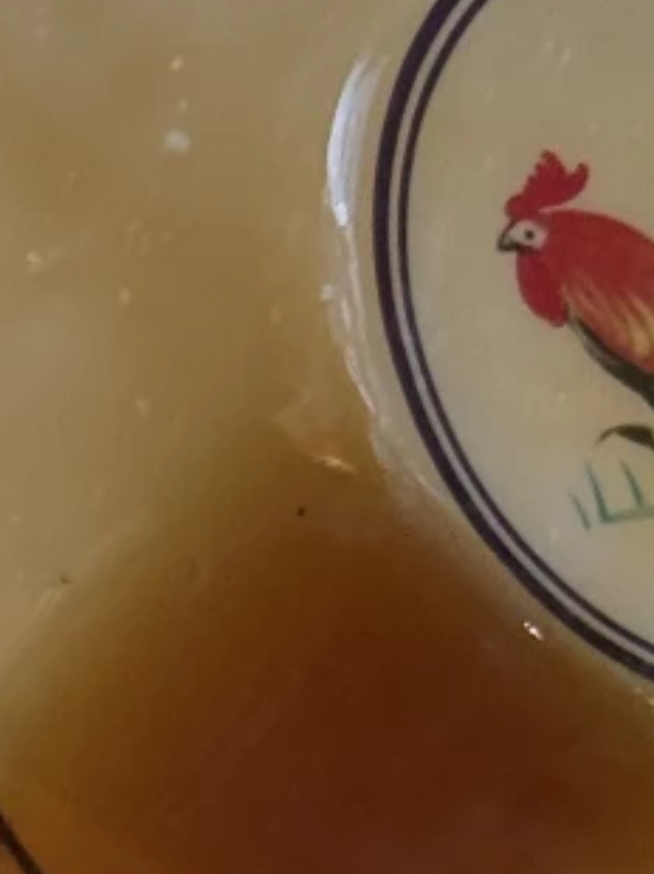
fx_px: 5625
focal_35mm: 223
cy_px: 1362
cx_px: -533
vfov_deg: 8.7
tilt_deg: -63.9
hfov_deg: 6.5
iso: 100
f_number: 1.78
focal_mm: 6.76
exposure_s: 1/50
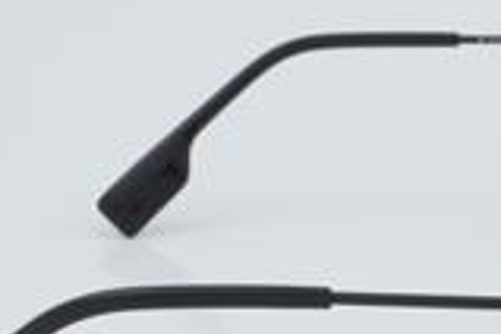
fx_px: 2630
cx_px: 466
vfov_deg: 7.3
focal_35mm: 189
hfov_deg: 10.8
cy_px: 280
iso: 100
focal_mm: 50
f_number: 32
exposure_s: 1/4
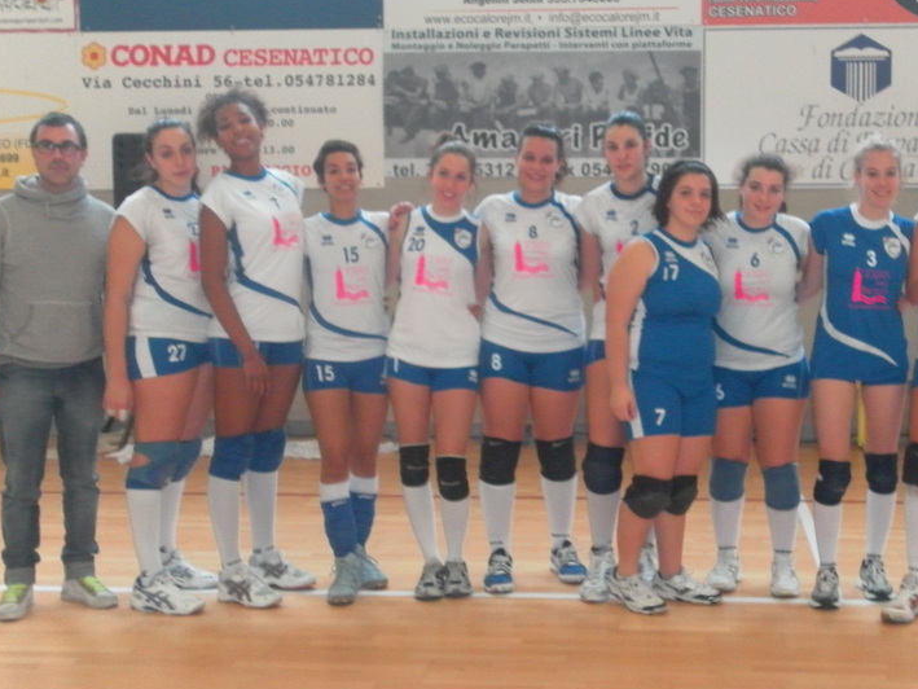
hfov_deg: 34.7
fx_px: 1459
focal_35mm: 55
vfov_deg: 26.6
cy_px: 324
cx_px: 594
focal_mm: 6.9
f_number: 3.9
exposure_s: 1/40
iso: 320
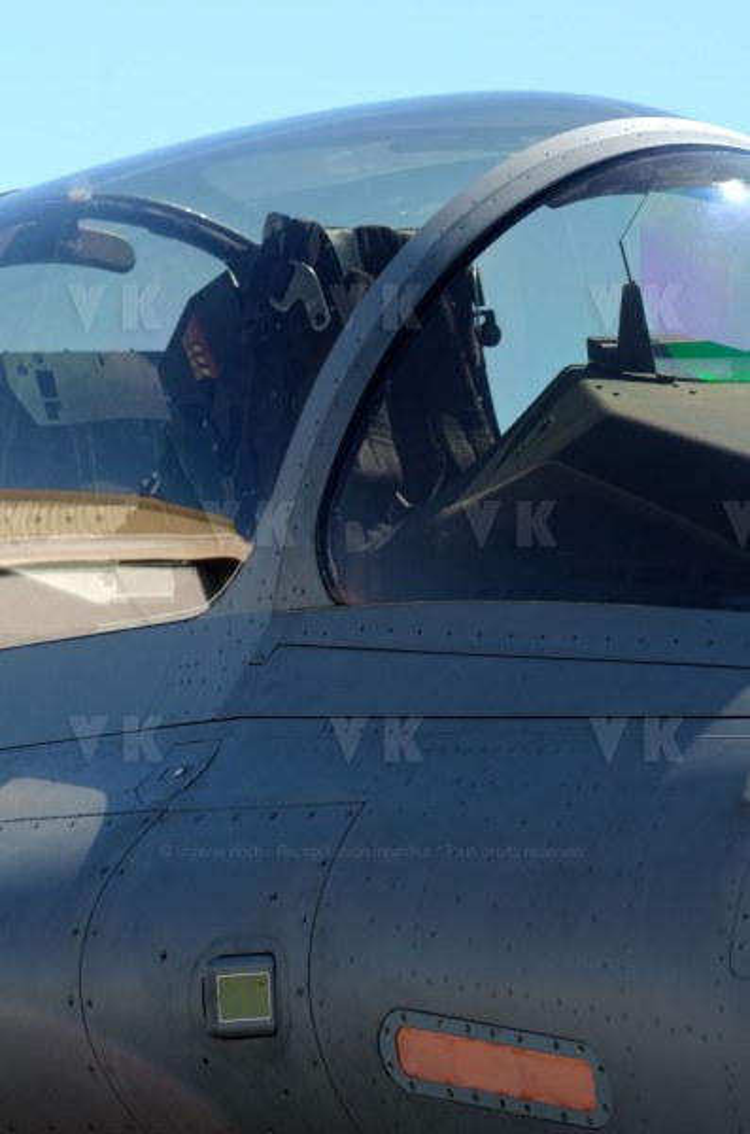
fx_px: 9188
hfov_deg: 4.7
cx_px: 375
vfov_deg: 7.1
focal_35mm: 292
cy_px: 567
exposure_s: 1/500
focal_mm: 195
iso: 100
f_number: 8
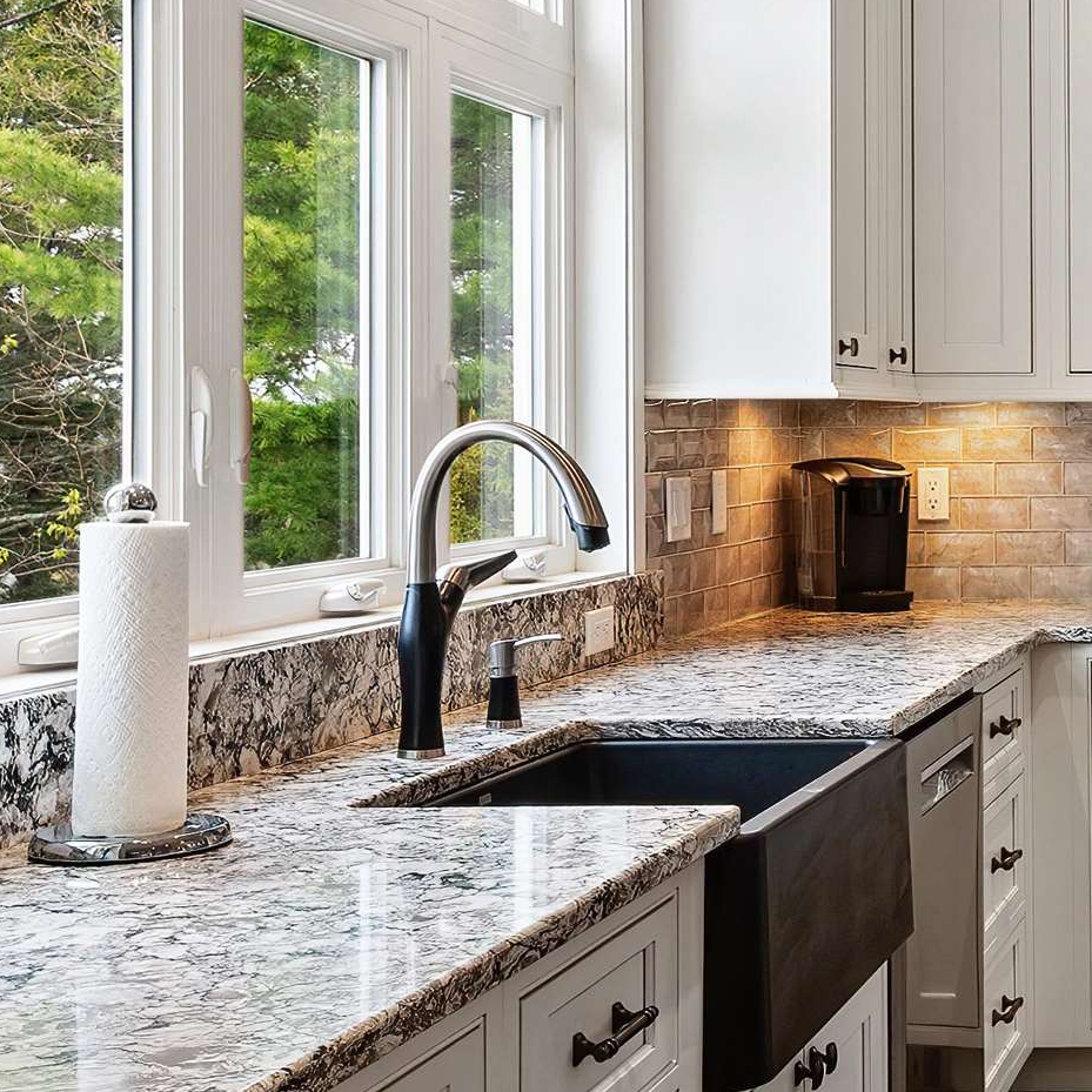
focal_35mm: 59
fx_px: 2106
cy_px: 397
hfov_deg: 25.5
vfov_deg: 28.9
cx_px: 1375
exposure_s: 1/13
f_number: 9
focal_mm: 14
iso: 320
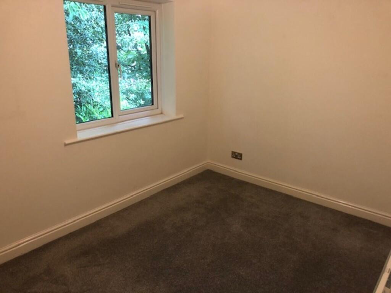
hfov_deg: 63.4
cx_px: 196
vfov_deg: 49.7
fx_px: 316
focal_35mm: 28
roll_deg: +0.2
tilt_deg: -16.8
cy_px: 146
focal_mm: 3.99
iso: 40
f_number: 1.8
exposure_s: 1/17
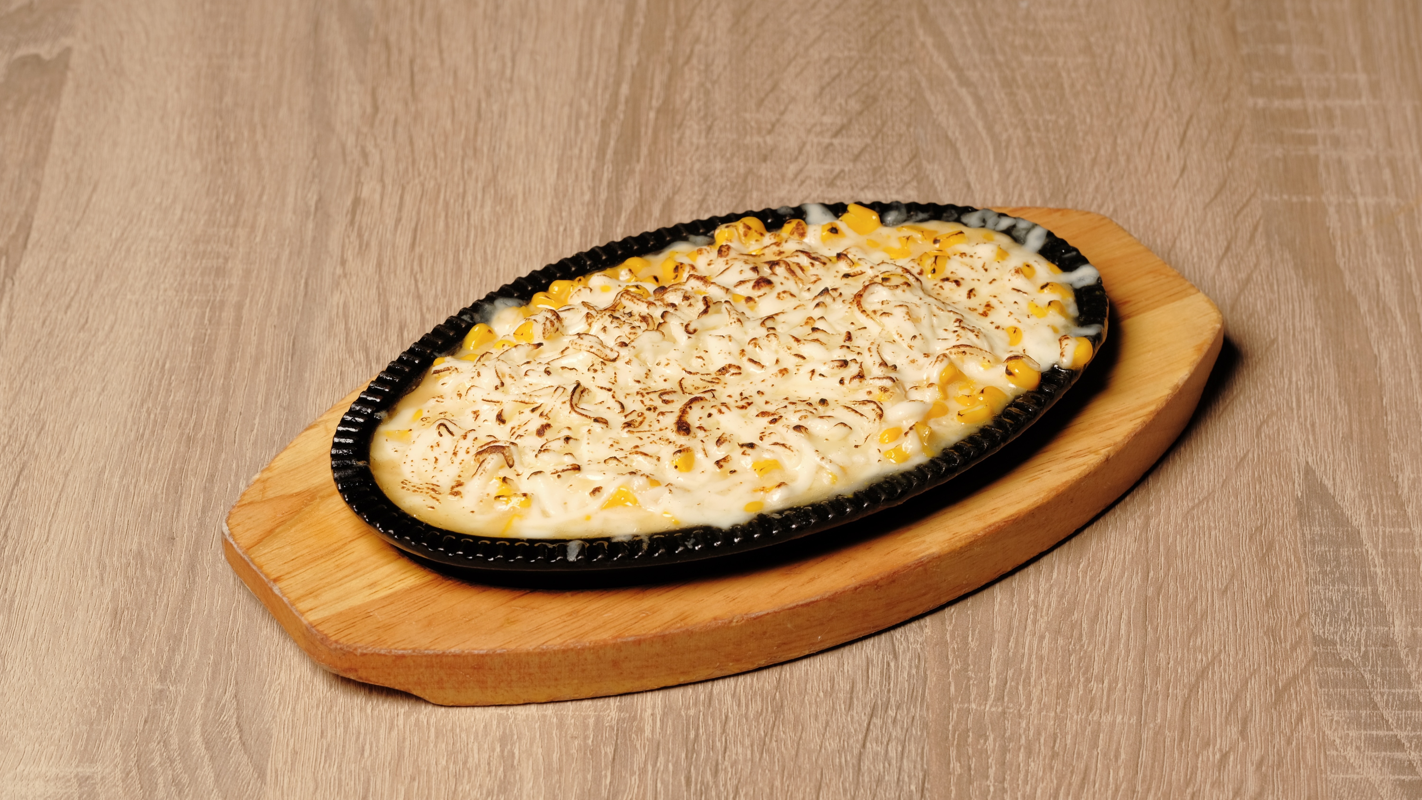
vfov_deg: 9.6
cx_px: 712
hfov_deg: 17.0
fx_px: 4751
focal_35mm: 126
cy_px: 423
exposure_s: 1/125
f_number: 9
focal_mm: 80
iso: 200
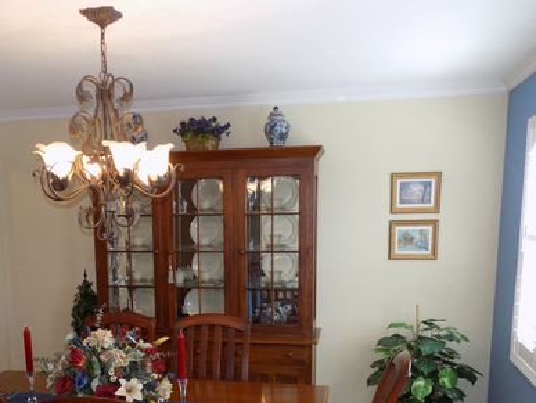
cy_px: 327
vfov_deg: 36.4
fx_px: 589
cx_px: 193
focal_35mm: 38
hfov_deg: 48.4
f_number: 3.1
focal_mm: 4
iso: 125
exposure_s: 1/30
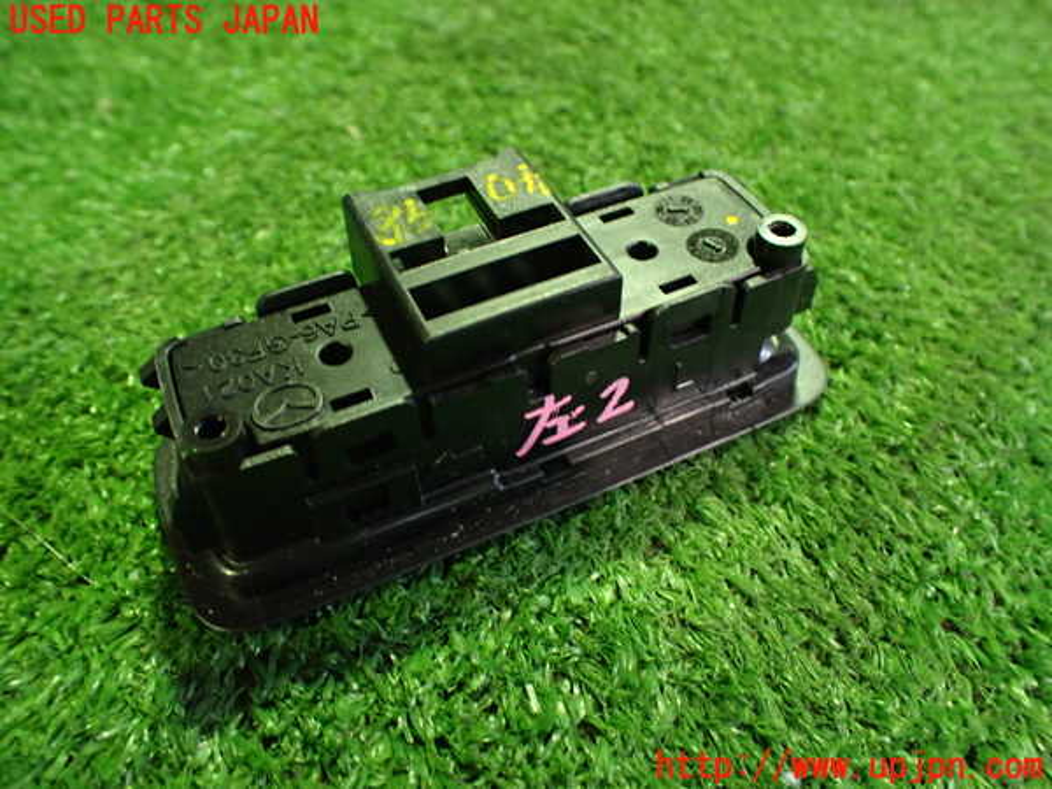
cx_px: 526
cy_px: 394
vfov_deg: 46.8
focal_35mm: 30
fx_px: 912
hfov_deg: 60.0
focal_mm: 5.4
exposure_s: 1/30
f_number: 2.3
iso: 800
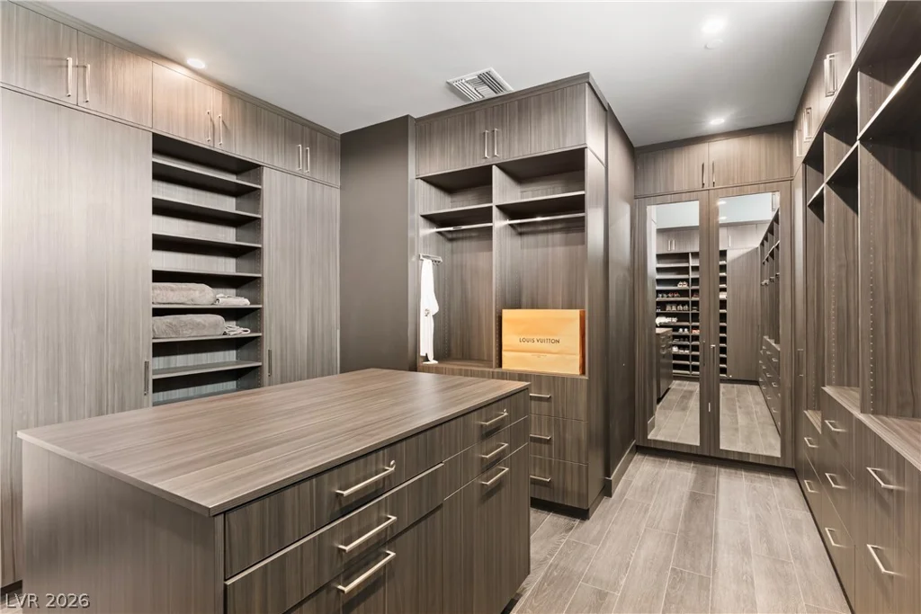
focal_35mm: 18
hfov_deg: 90.0
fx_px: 461
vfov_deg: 67.4
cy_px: 307
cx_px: 460
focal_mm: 18
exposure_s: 1/1.25
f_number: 8
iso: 400
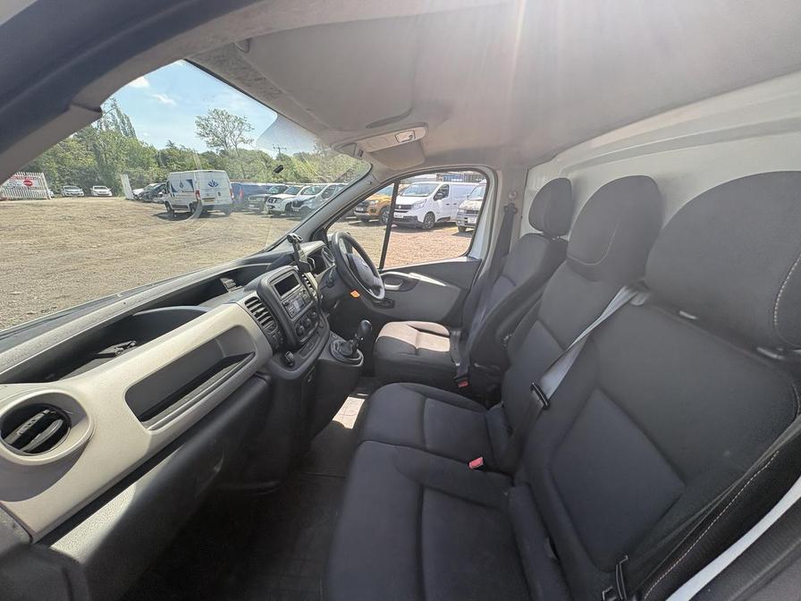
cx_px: 400
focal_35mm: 14
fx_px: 324
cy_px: 300
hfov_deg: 102.1
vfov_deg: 85.7
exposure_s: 1/222
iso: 64
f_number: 2.2
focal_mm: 2.22
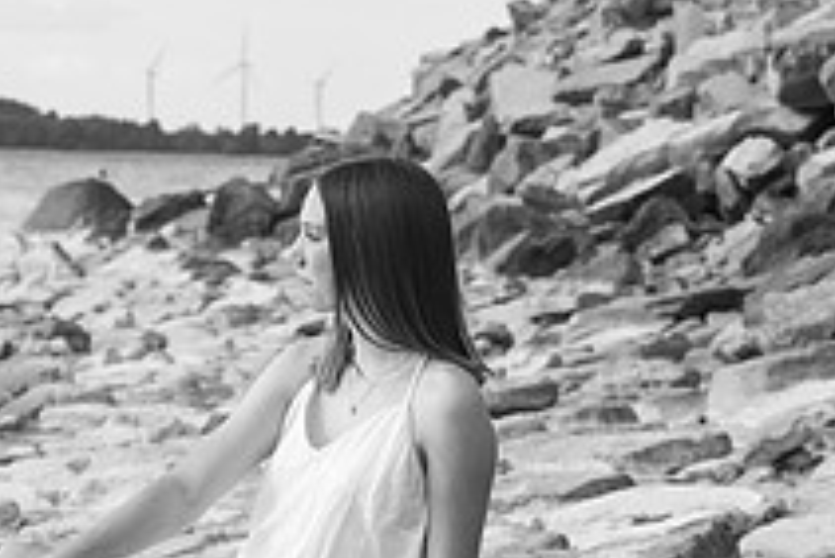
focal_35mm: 269
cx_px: 245
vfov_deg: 5.1
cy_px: 421
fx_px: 6243
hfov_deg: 7.6
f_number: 9
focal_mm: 98
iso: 400
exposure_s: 1/320
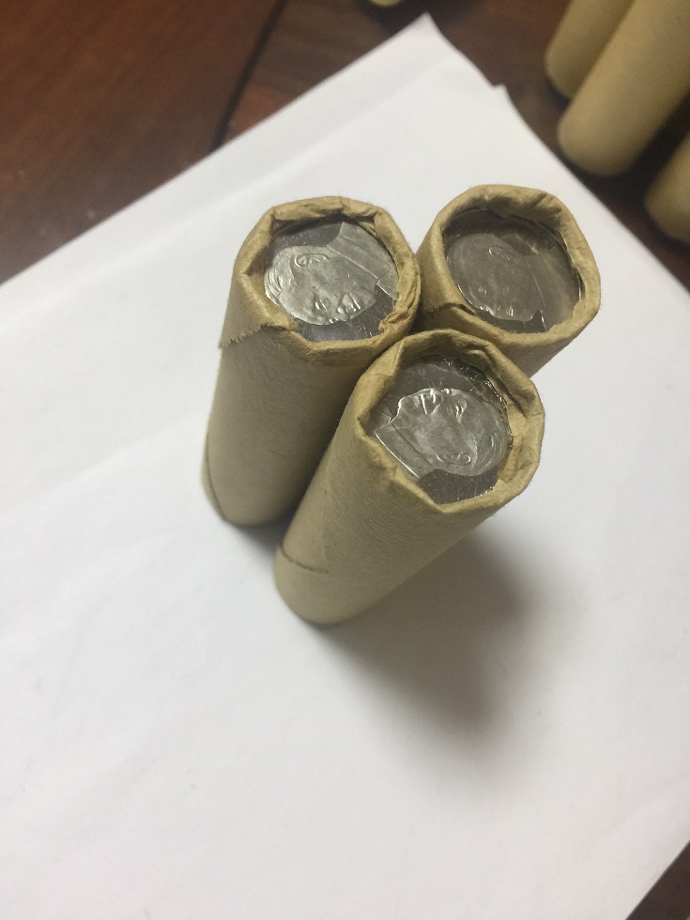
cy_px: 460
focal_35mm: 29
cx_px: 345
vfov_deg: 61.7
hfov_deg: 48.2
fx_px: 771
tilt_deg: -69.6
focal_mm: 4.15
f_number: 2.2
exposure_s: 1/17
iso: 64
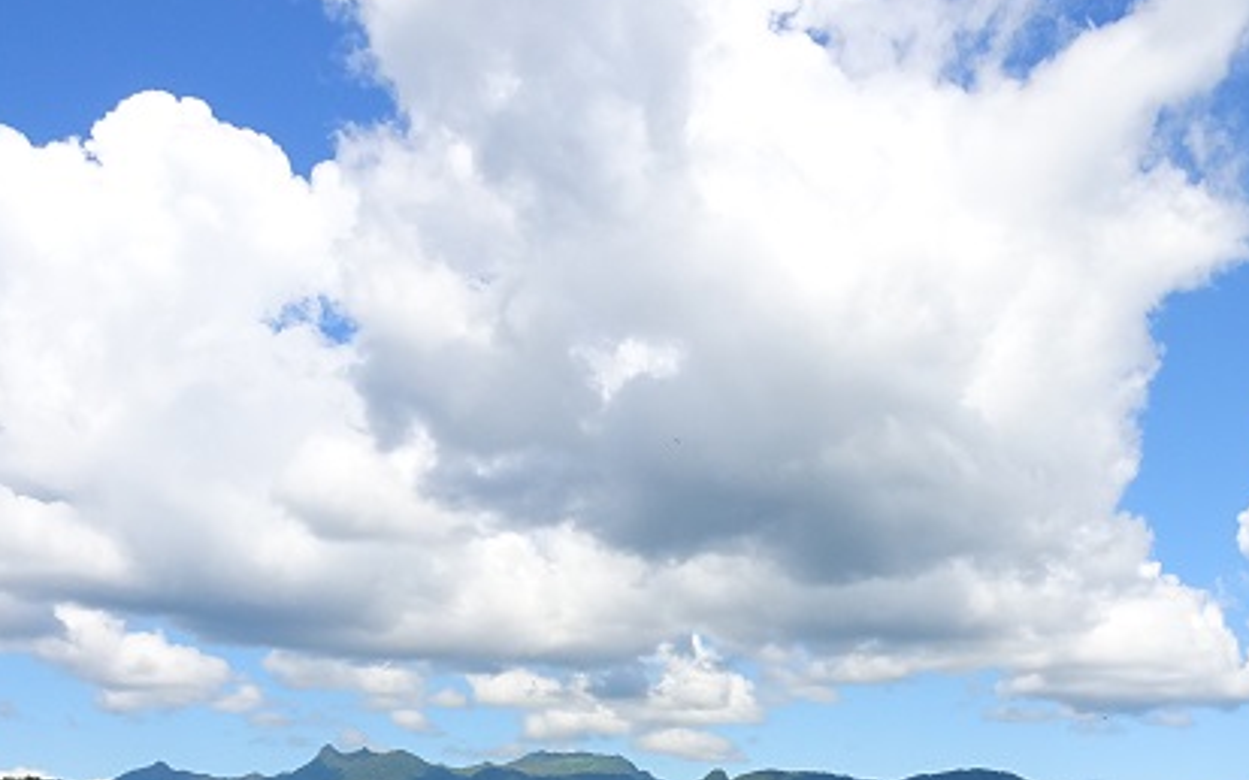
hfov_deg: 44.1
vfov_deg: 27.4
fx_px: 1532
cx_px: 747
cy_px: 732
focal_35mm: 45
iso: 80
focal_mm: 4.1
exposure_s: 1/1000
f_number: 3.5
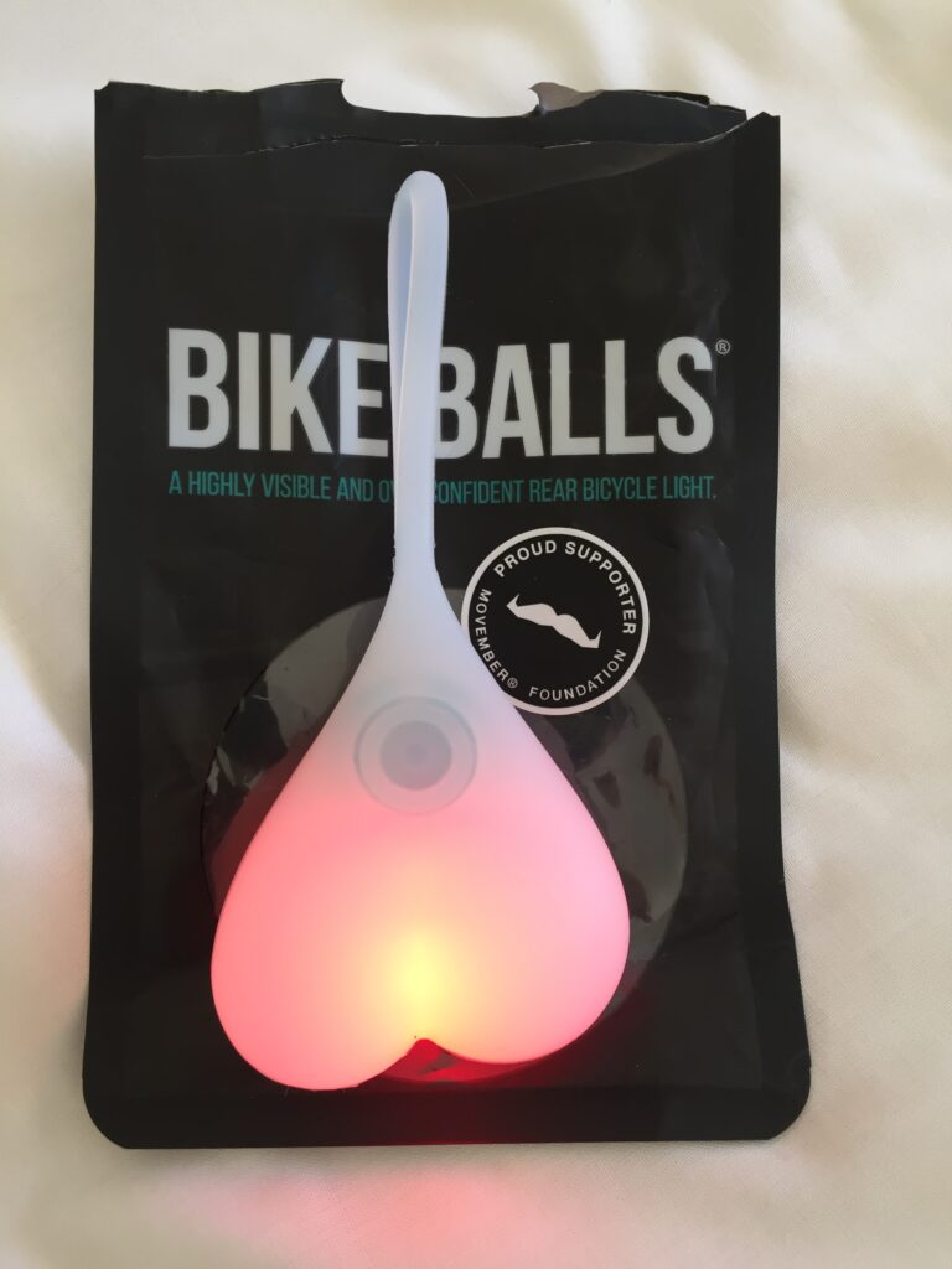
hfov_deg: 48.2
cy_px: 634
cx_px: 476
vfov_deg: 61.7
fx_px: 1063
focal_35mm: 29
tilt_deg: -79.6
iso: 32
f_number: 2.2
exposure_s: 1/33
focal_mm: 4.15
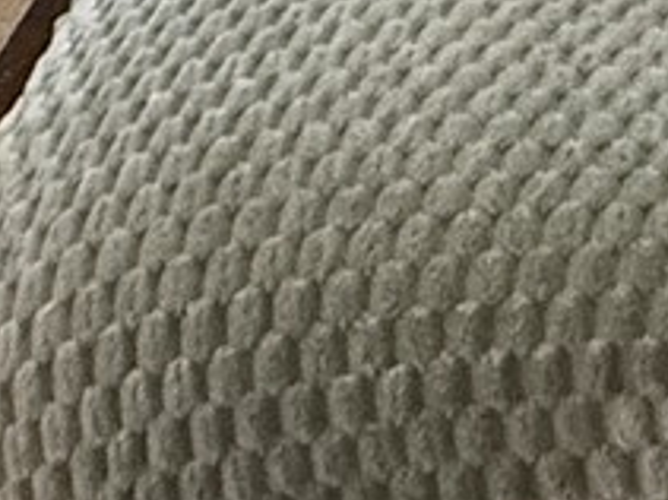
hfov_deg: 18.0
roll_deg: +2.0
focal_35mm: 106
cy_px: -801
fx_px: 2044
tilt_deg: -8.6
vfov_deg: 11.1
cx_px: 700
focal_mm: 2.22
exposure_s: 1/60
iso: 1000
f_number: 2.2
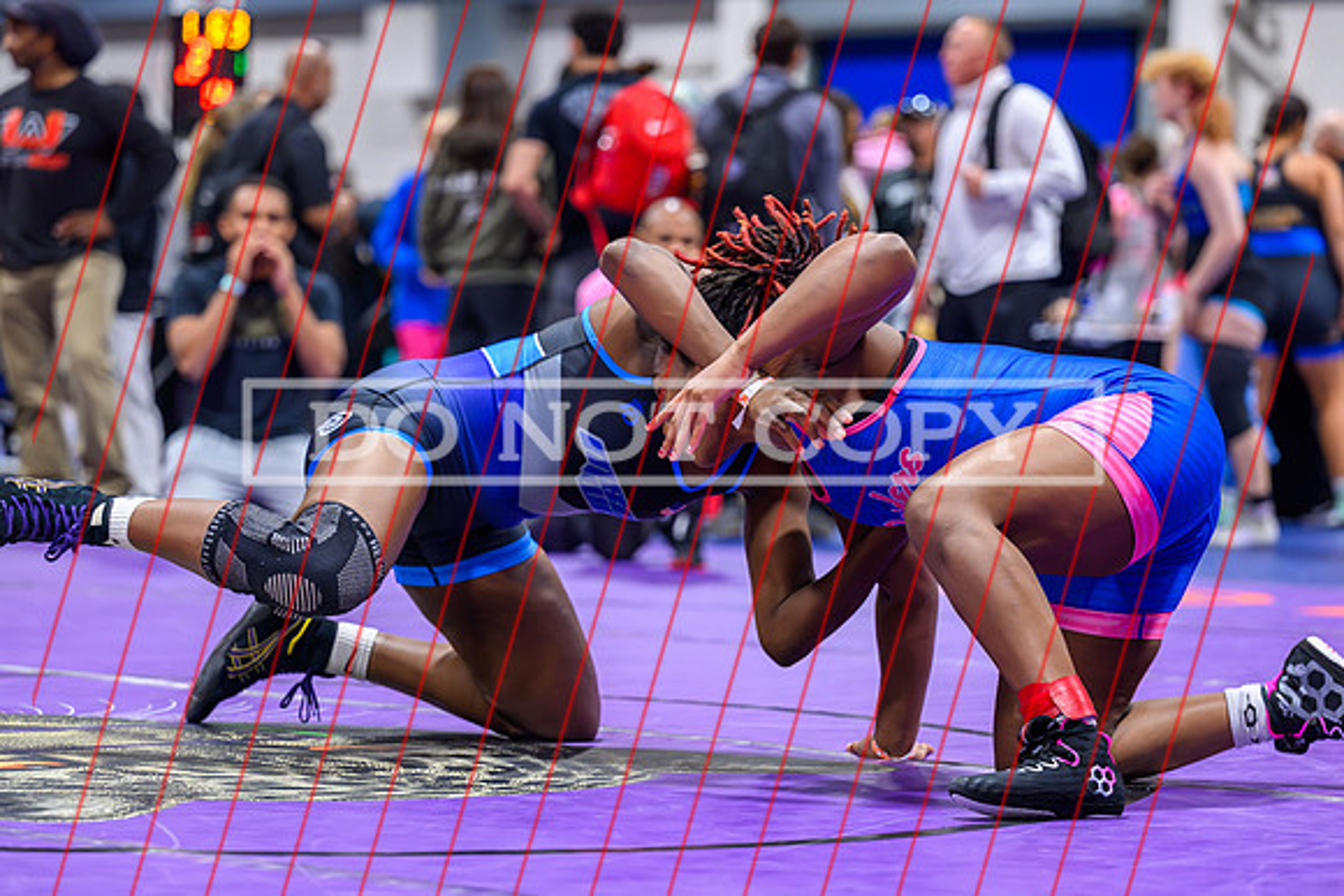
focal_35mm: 125
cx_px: 619
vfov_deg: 10.9
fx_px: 4680
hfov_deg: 16.3
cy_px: 481
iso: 4000
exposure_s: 1/640
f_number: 2.8
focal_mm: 105
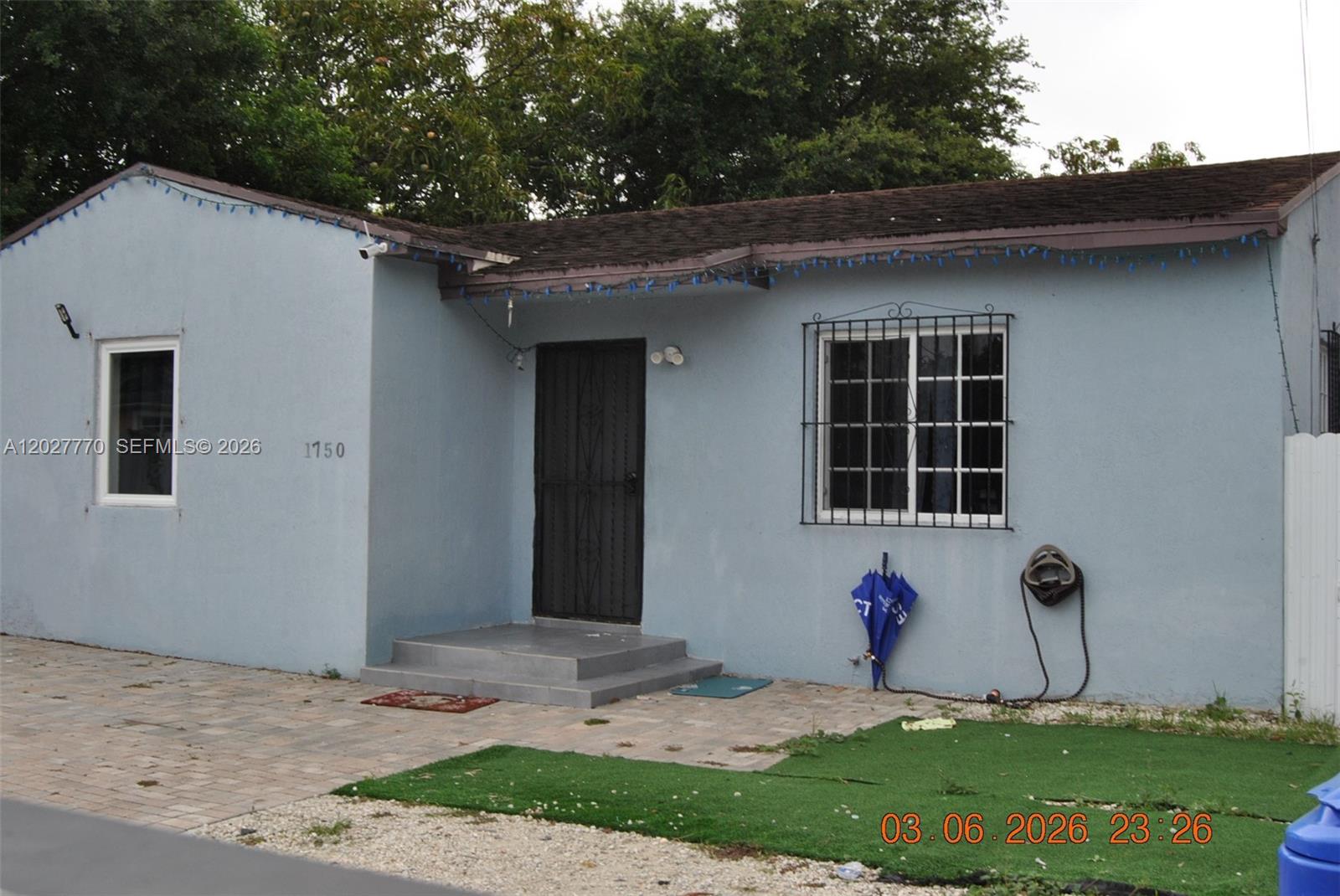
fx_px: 1453
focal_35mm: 39
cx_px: 670
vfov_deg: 34.3
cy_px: 448
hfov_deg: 49.5
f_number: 4
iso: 200
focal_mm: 26
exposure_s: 1/30
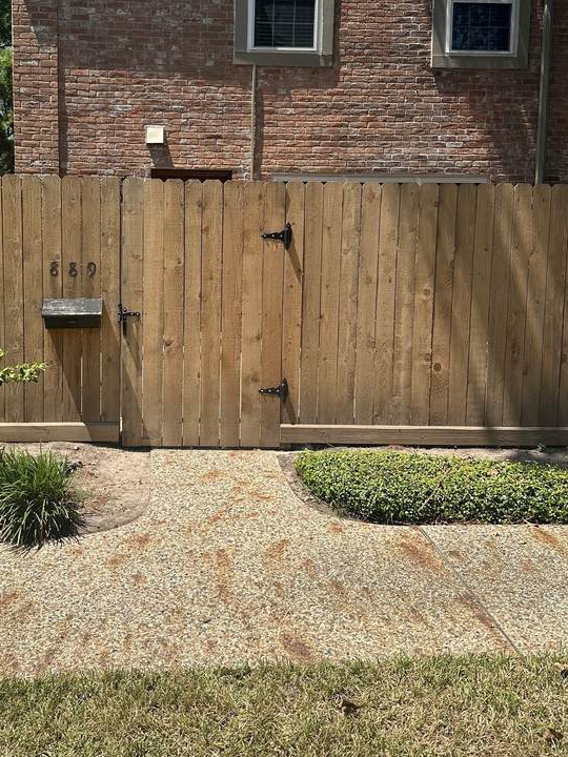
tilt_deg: -5.1
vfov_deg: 56.2
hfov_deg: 43.7
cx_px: 200
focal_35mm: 32
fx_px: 700
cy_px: 285
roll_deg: -1.4
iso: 80
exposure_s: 1/3155
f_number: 1.78
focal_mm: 6.86
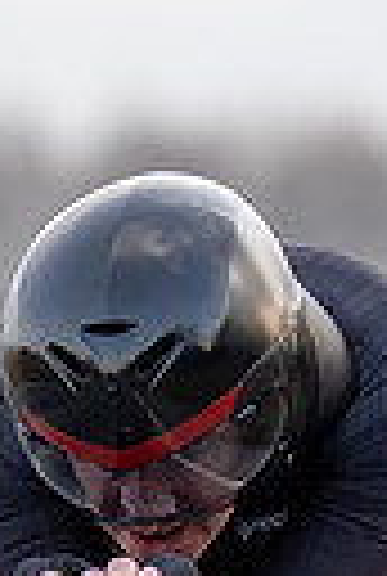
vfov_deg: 1.4
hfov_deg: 1.0
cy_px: 546
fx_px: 23158
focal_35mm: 1444
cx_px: -16
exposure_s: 1/800
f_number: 3.5
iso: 200
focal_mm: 185
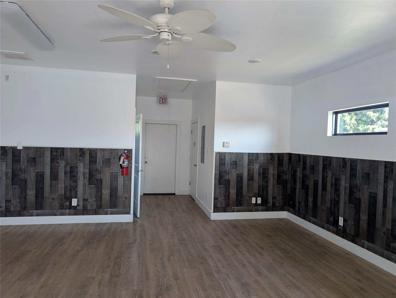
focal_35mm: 24
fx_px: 275
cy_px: 149
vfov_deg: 56.9
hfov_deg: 71.5
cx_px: 198
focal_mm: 6.9
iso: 41
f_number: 1.68
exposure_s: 1/34.2
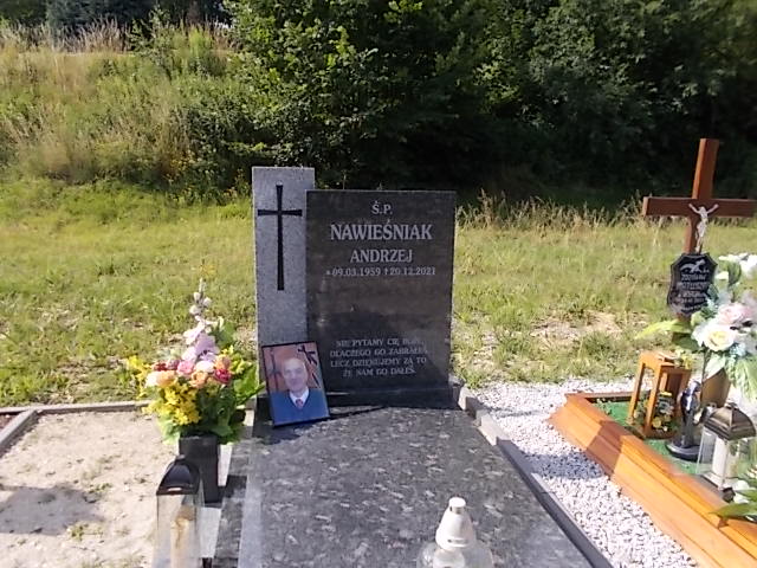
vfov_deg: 53.1
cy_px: 284
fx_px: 569
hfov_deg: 67.3
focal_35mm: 26
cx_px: 378
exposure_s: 1/100
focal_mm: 4.6
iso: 80
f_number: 8
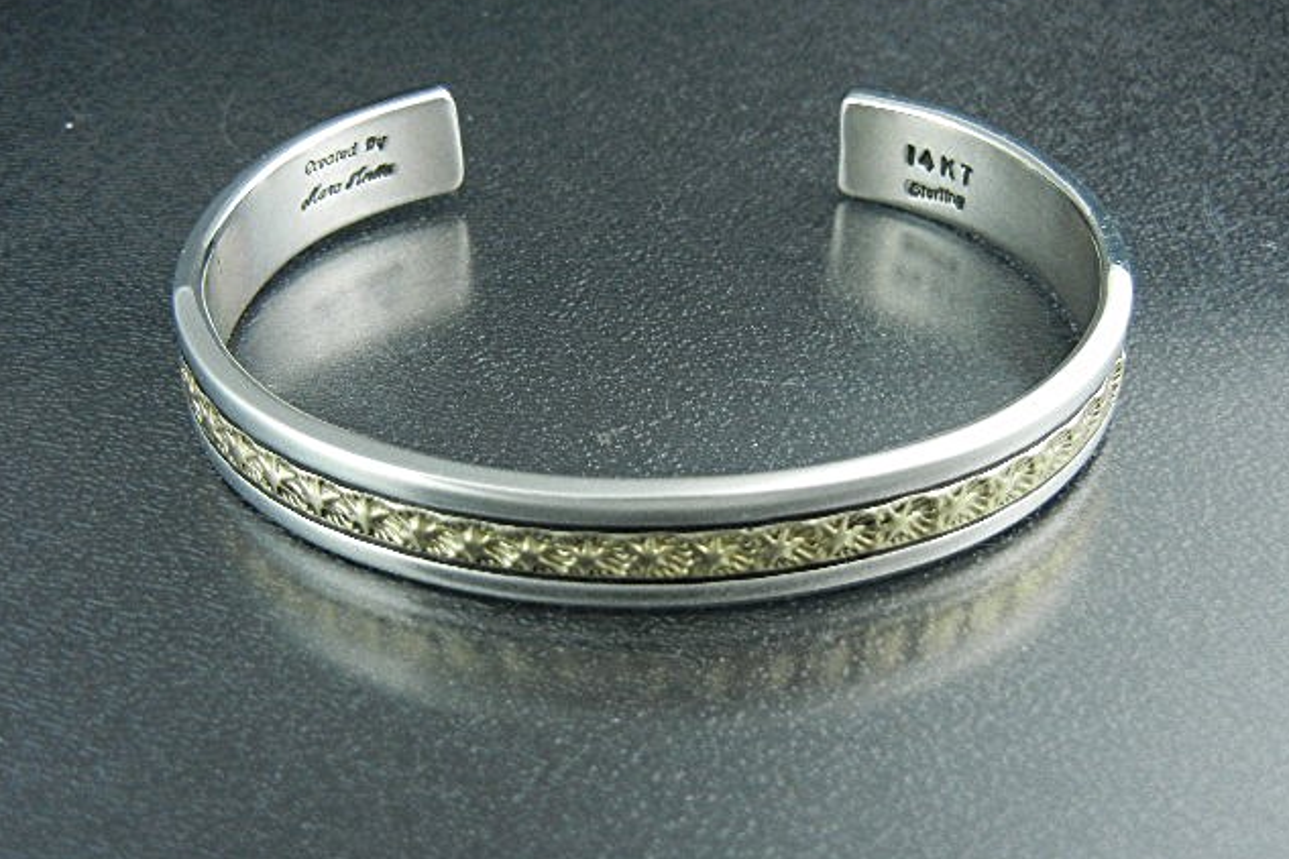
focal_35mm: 62
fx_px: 2220
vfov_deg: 21.9
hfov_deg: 32.4
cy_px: 391
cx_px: 648
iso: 400
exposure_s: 1/20.1
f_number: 4
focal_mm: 10.6
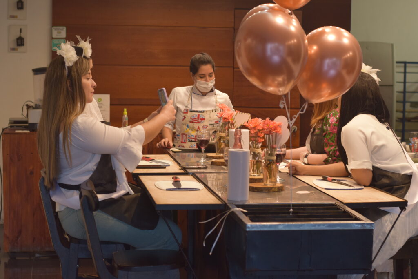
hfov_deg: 27.0
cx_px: 209
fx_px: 871
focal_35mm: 75
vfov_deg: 18.2
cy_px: 140
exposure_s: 1/60
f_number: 4
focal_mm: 50
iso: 800
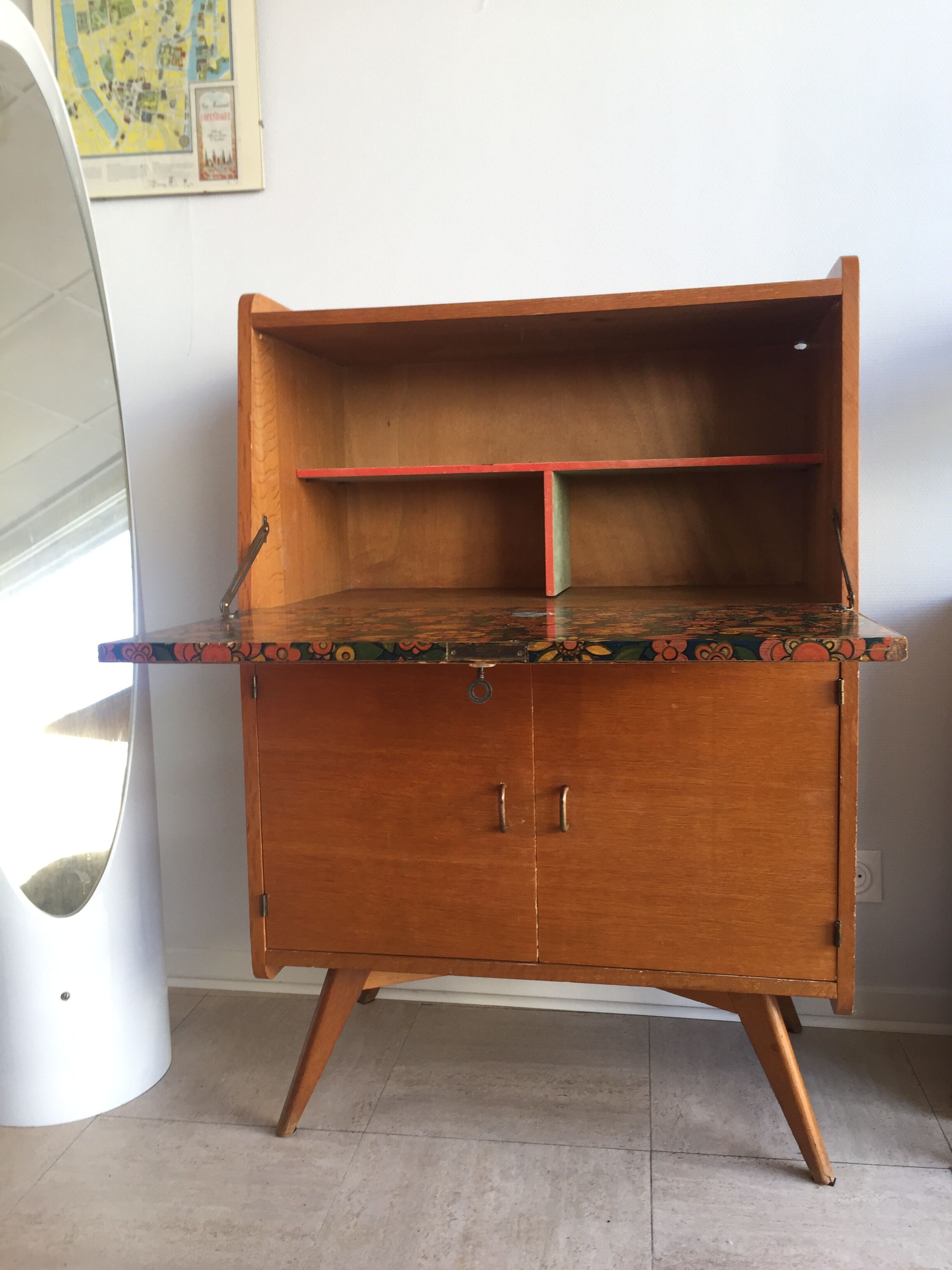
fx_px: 1063
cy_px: 635
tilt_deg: -6.2
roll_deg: +1.4
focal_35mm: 29
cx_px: 476
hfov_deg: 48.2
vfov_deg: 61.7
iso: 50
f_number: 2.2
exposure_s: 1/100
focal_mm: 4.15
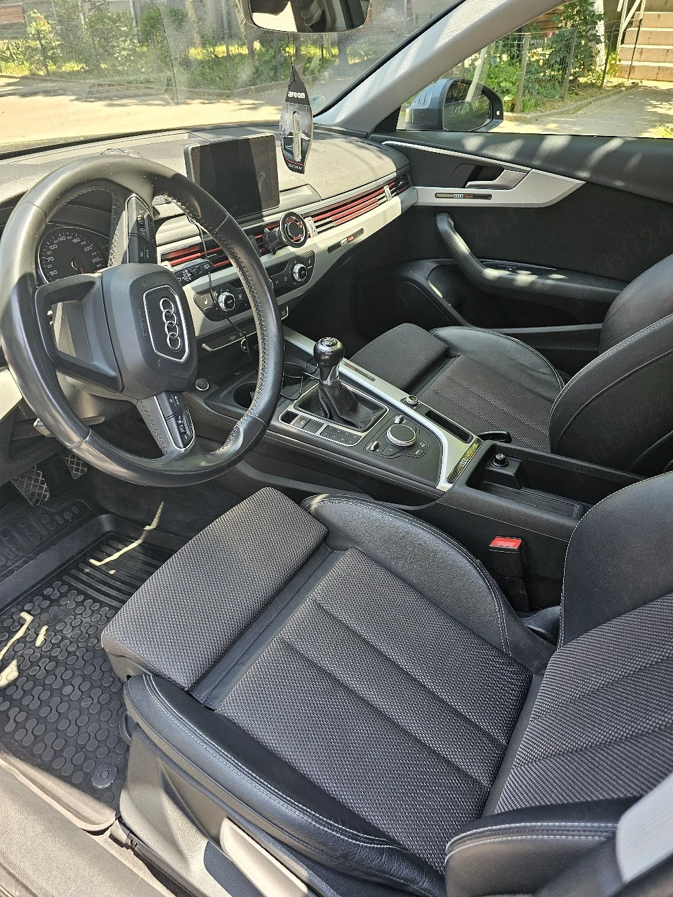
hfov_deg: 58.9
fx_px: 596
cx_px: 336
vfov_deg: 73.9
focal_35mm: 23
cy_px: 448
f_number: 1.7
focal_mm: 6.3
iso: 40
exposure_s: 1/101
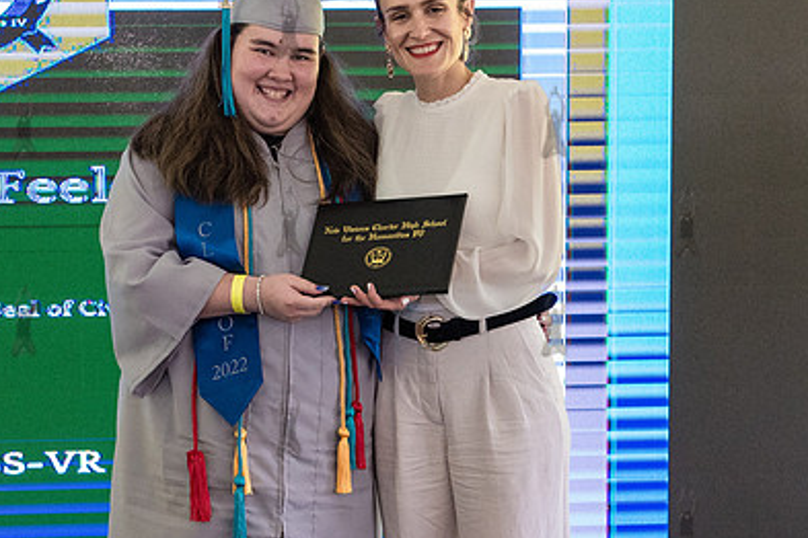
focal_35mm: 96
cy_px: 360
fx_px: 2154
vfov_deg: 14.2
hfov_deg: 21.2
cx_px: 290
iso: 2500
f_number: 4
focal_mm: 45
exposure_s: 1/800
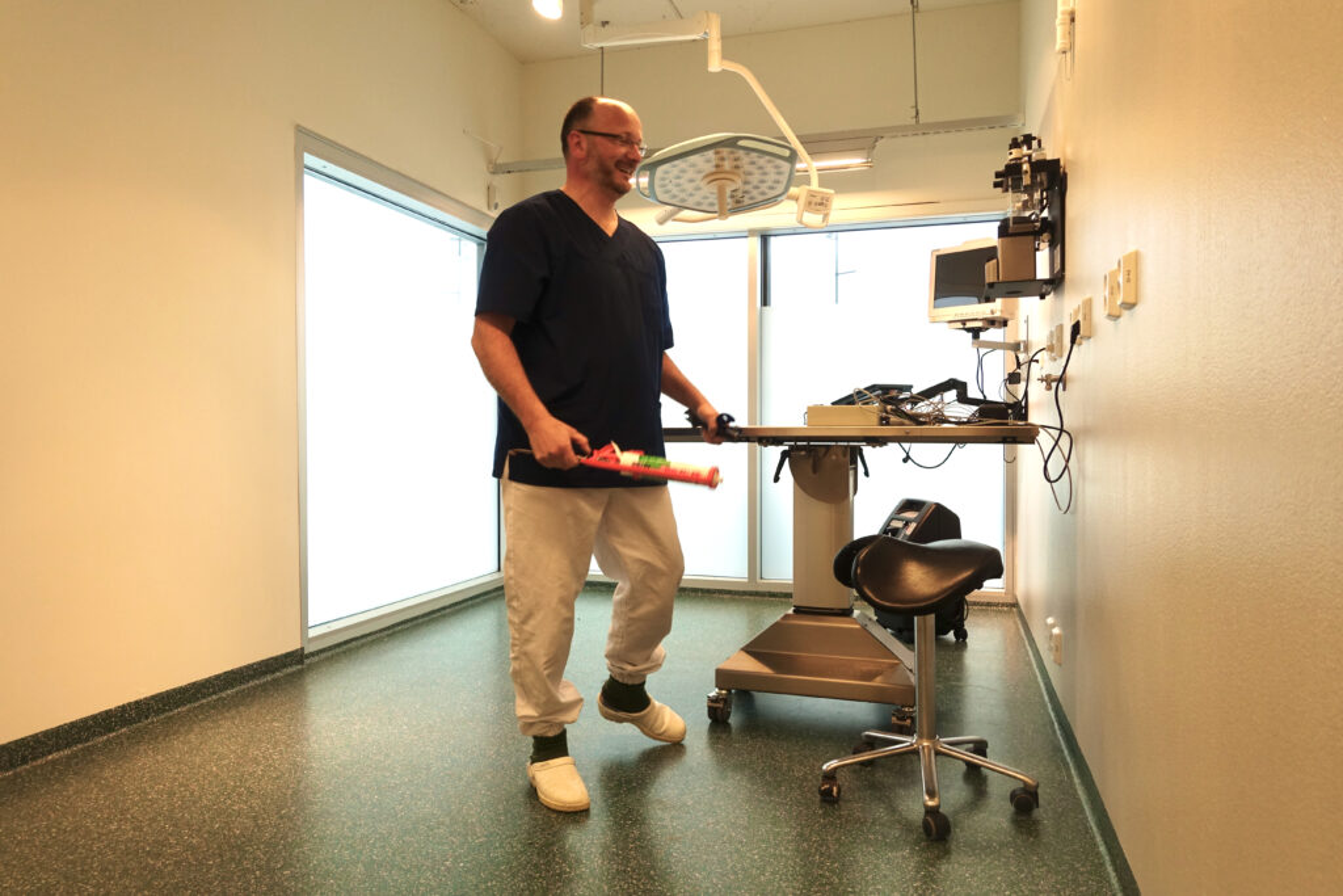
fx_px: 895
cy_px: 448
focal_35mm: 24
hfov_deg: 73.7
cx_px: 672
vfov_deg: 53.1
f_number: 4
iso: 160
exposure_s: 1/125
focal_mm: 8.8
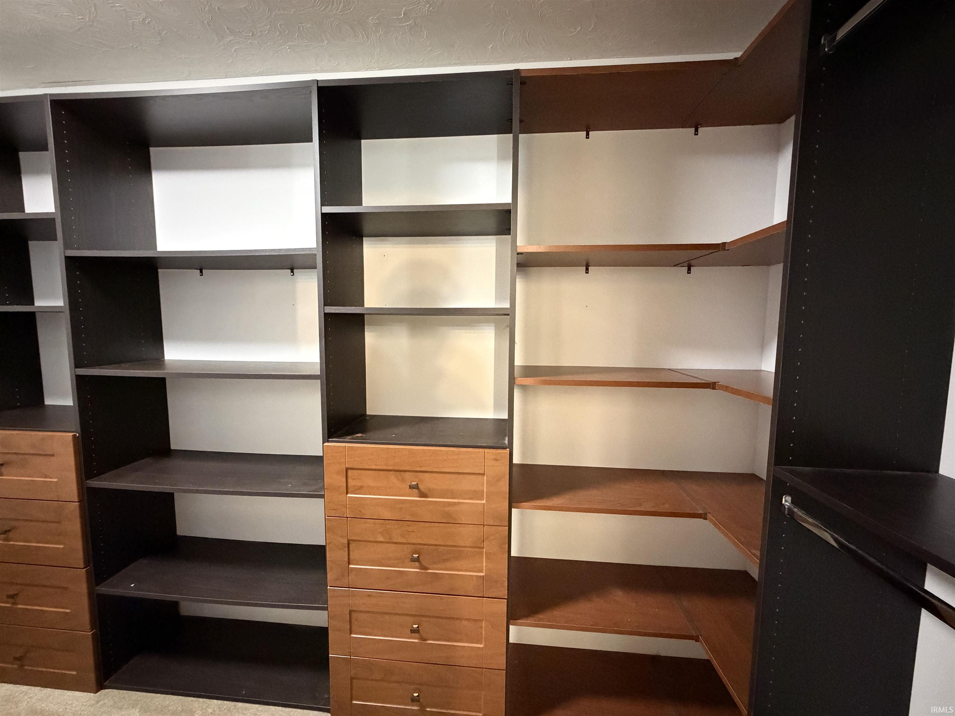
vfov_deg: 85.7
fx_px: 386
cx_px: 478
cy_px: 358
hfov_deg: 102.1
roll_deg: +0.3
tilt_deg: -5.4
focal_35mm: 14
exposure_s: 1/60
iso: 1250
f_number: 2.2
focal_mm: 2.22
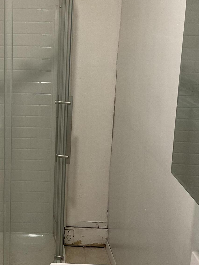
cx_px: 30
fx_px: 391
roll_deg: -1.4
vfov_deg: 37.3
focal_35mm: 51
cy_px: 103
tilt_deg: -11.1
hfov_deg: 27.8
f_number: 1.8
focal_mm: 3
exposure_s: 1/60
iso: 100
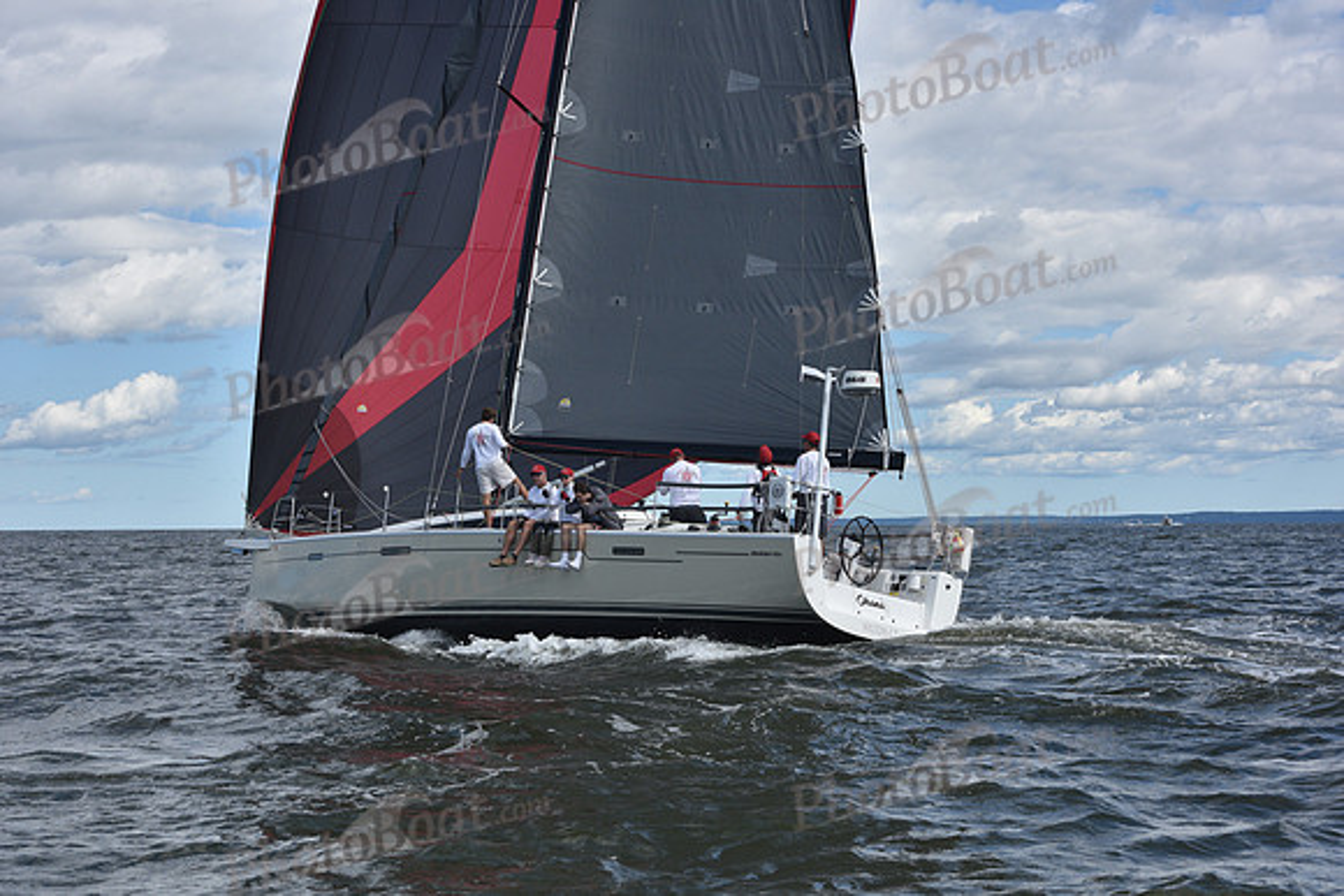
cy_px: 448
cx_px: 672
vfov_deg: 19.5
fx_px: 2614
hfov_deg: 28.8
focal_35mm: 70
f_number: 8
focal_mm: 70
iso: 250
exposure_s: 1/1000
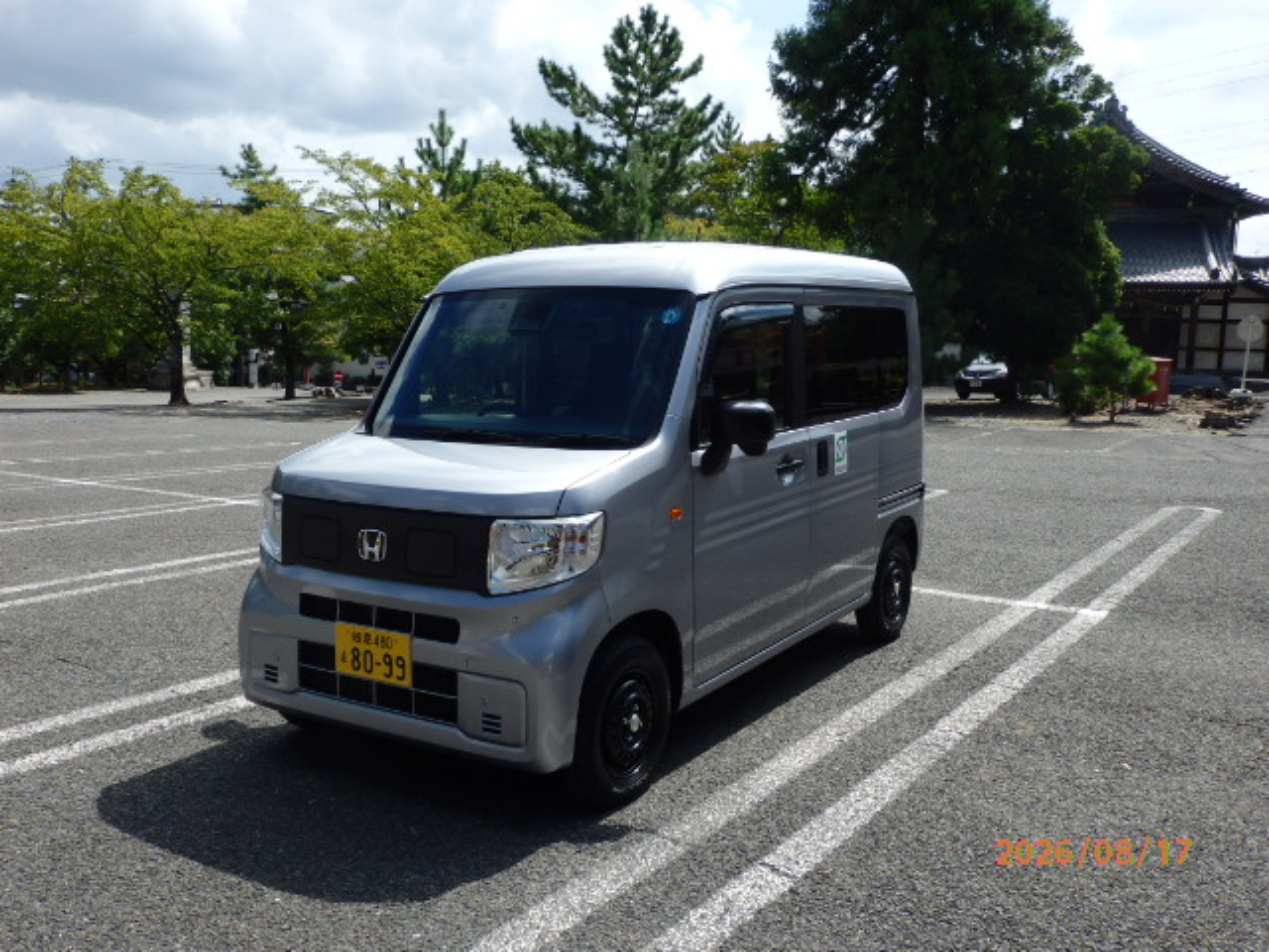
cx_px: 634
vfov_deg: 46.8
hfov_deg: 60.0
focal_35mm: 30
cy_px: 476
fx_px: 1100
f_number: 3.3
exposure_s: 1/1000
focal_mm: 5.5
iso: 100
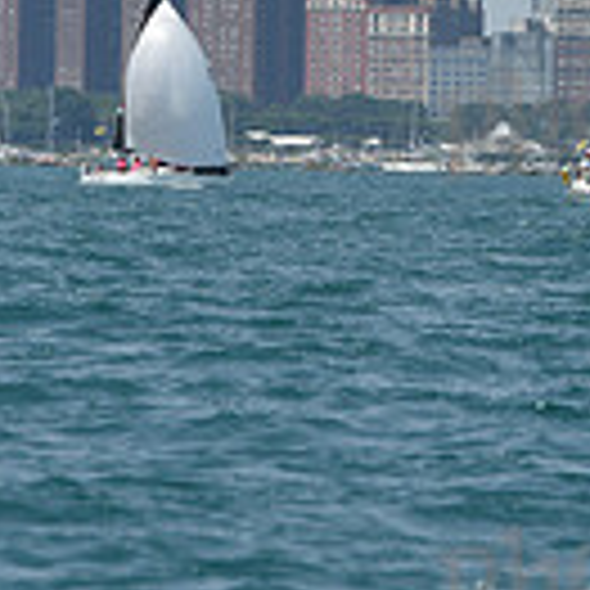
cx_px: 207
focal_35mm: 716
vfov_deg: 2.4
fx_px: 13807
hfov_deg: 2.4
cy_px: -106
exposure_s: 1/1600
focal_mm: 190
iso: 250
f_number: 7.1
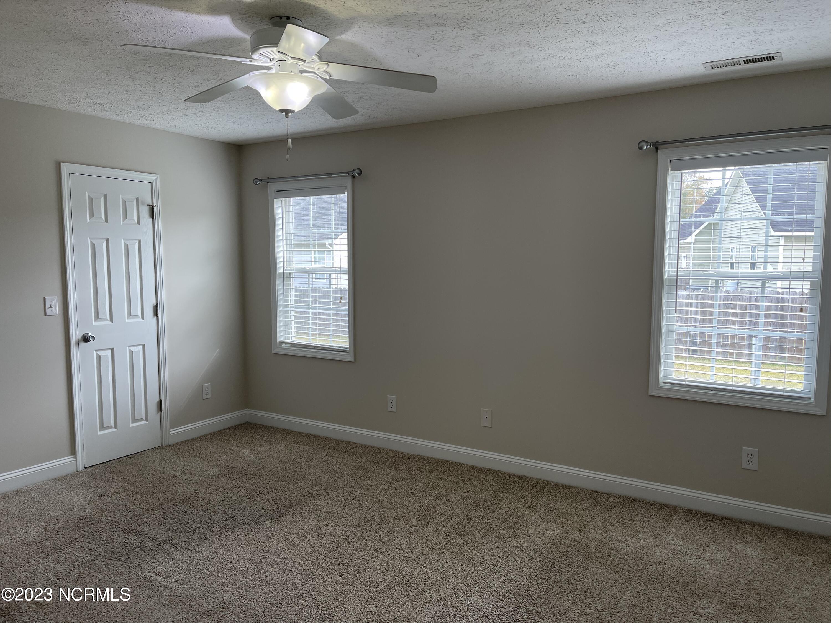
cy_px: 312
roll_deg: -0.5
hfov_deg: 67.3
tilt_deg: -5.3
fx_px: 624
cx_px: 416
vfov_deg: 53.1
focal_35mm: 26
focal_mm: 5.1
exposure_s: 1/120
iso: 64
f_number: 1.6
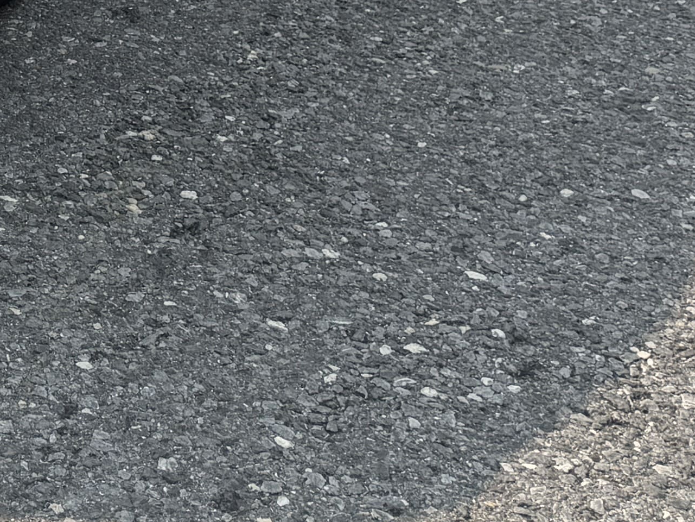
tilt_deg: -15.4
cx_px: -283
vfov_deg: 12.9
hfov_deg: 17.0
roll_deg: -1.5
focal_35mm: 107
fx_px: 2148
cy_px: -318
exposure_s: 1/4405
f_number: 1.78
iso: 80
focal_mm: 6.76
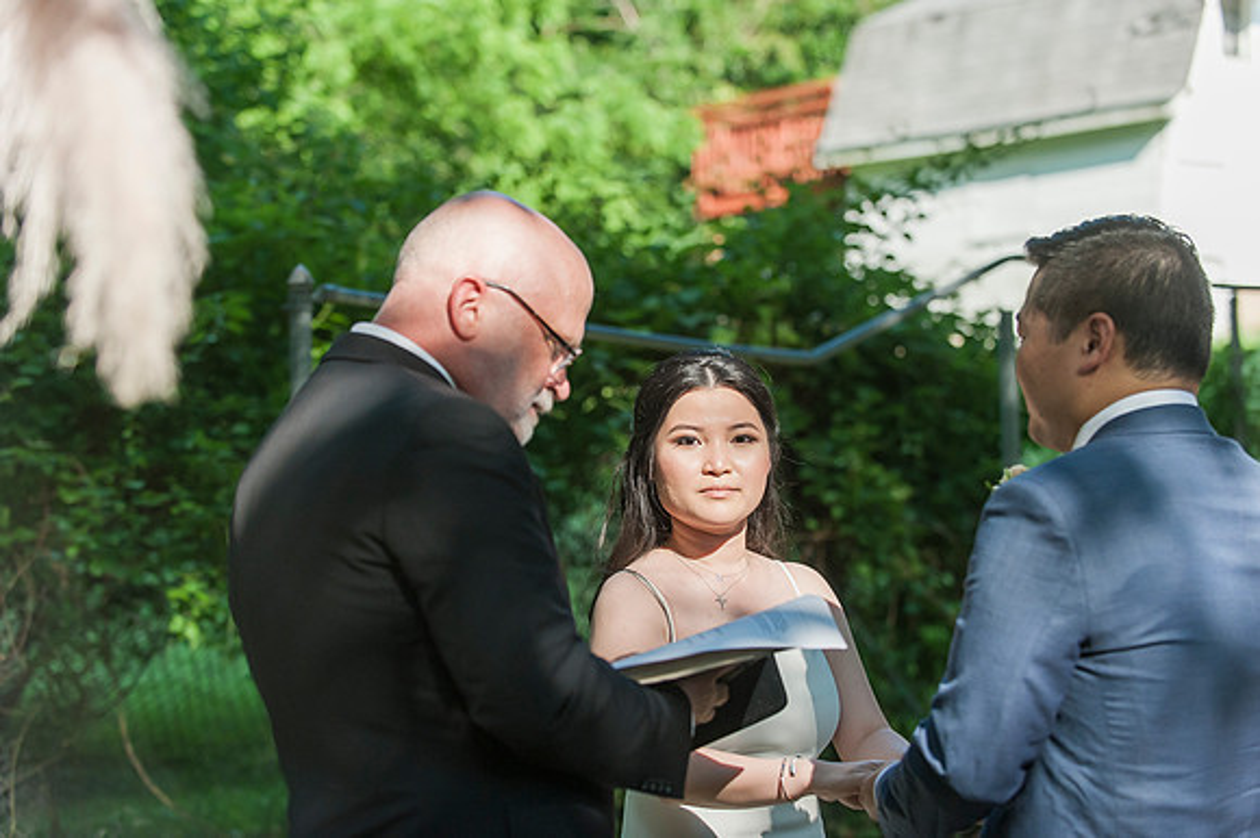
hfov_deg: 25.4
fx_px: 2798
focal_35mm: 80
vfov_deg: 17.0
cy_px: 419
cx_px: 630
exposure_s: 1/2500
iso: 800
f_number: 3.5
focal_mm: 80
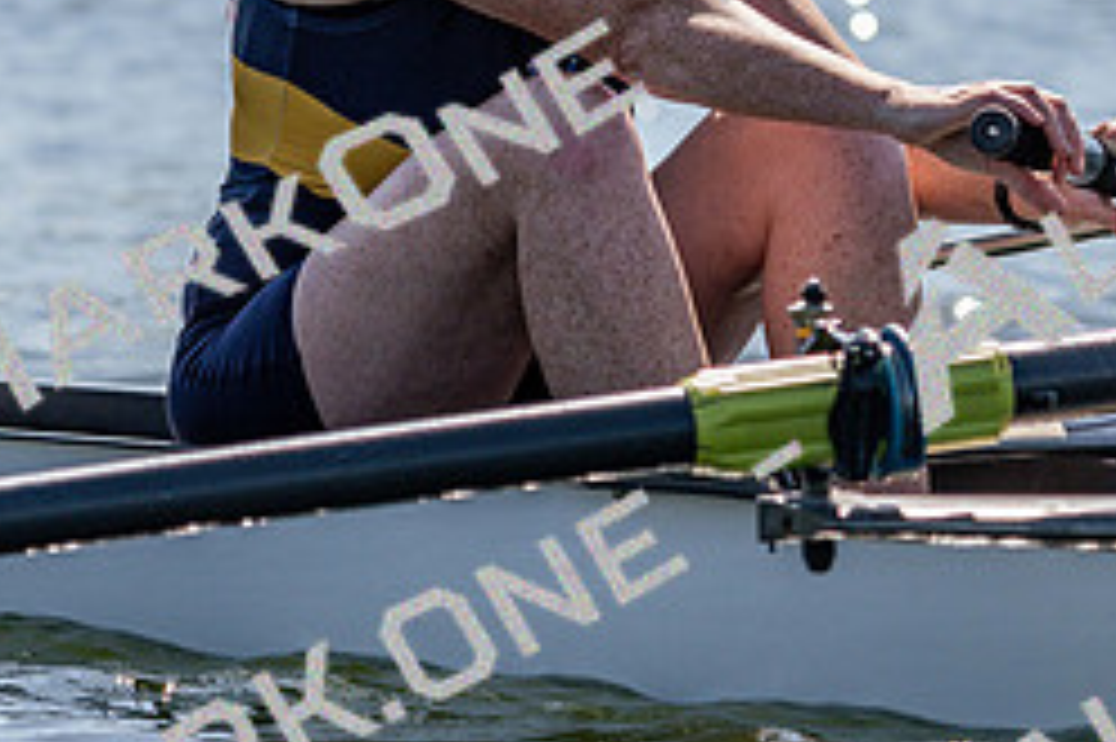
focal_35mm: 531
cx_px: 513
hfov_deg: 3.9
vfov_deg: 2.6
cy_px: 7
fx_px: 16450
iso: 250
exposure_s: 1/2000
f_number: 5.6
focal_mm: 227
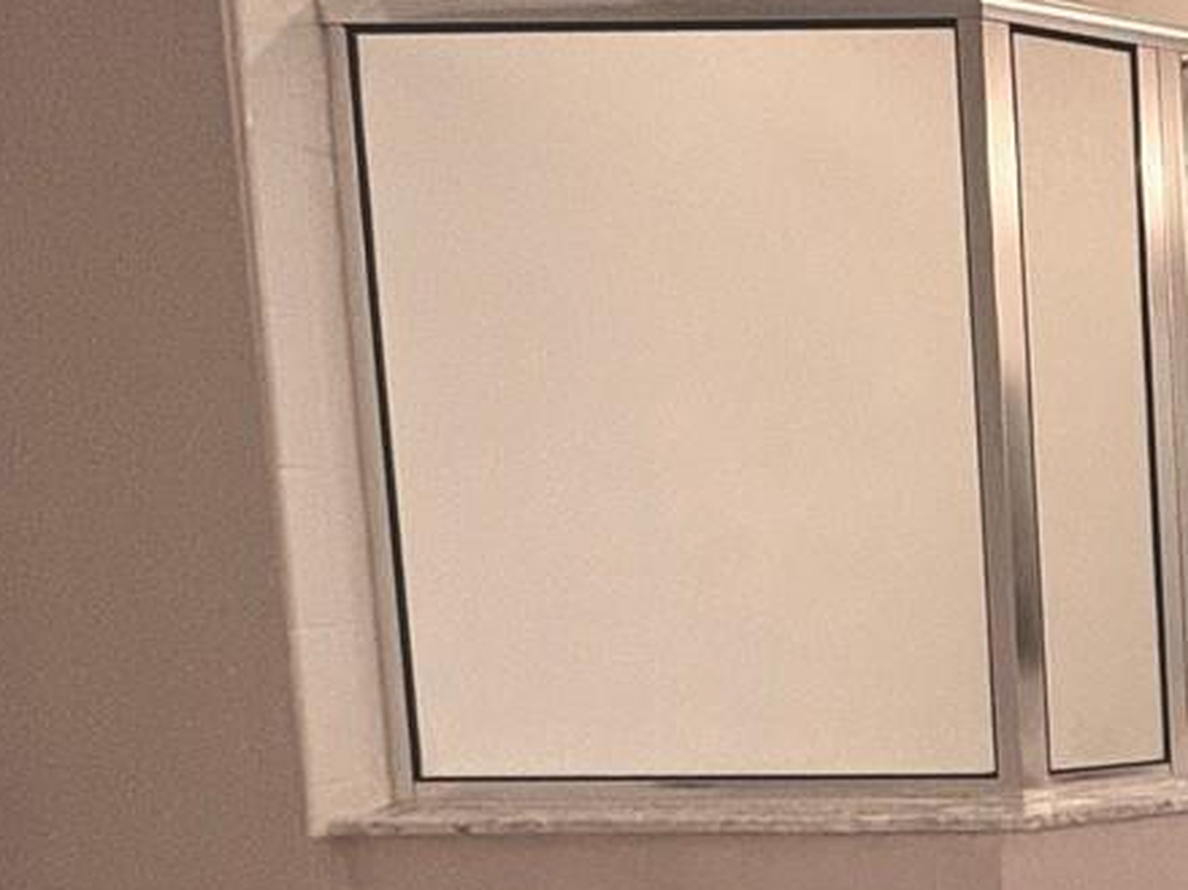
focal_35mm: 51
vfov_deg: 28.1
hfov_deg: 26.5
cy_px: 684
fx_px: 1750
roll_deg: +0.6
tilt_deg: -6.3
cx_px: 1802
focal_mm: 2.22
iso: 80
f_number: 2.2
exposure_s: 1/120
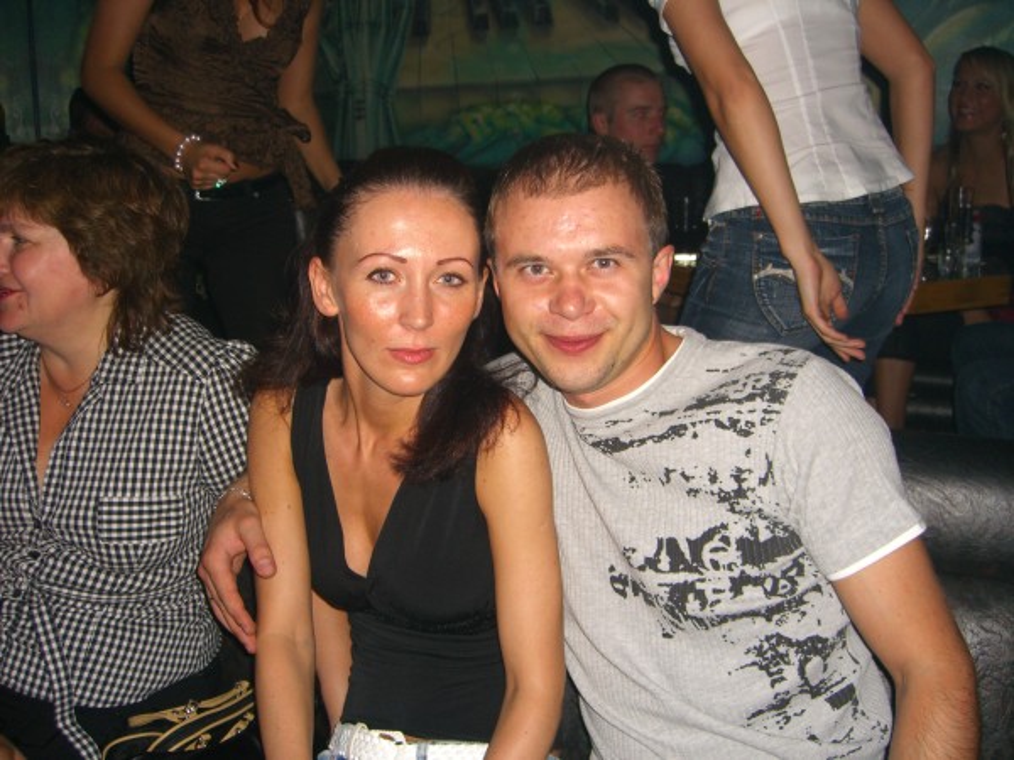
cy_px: 380
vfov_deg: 37.7
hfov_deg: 49.0
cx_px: 507
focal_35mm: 38
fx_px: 1113
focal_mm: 7.9
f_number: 2.8
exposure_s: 1/60
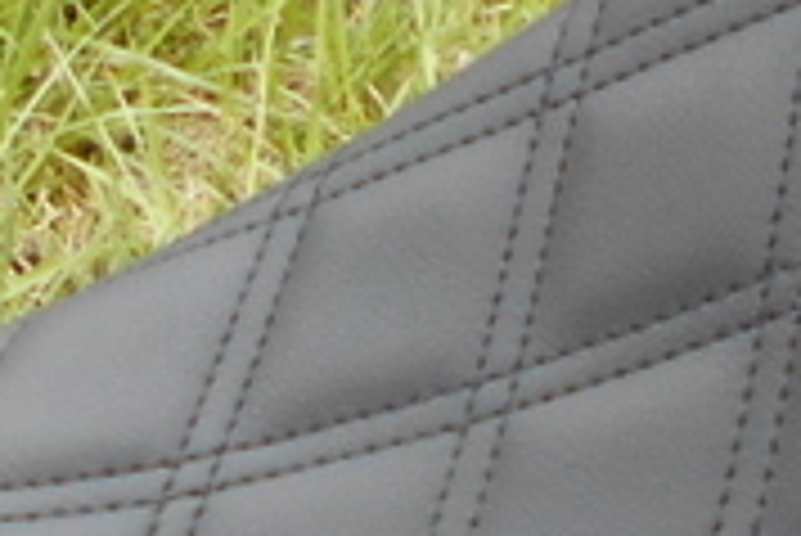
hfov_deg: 11.3
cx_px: 342
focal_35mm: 182
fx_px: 4053
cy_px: 1022
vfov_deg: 7.3
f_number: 3.2
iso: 160
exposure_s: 1/250
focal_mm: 4.6
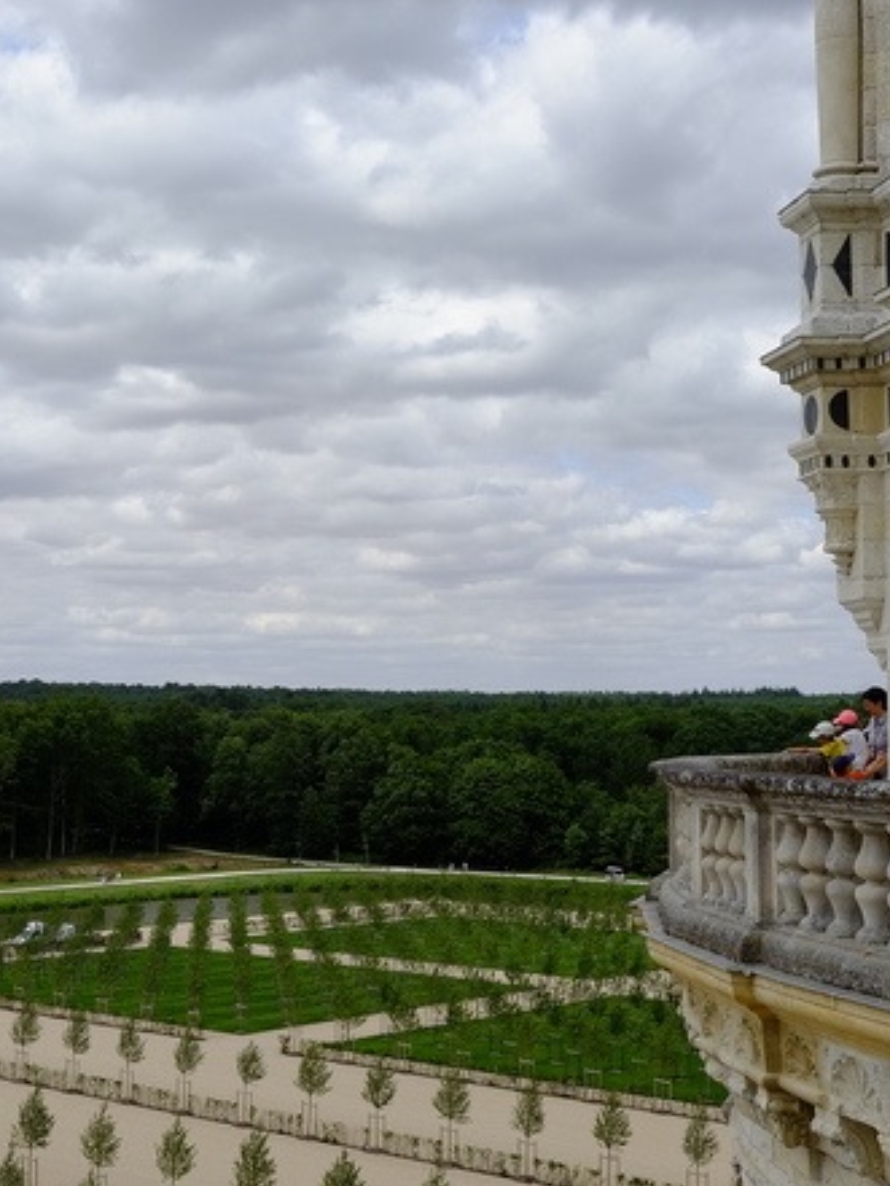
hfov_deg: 23.8
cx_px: 226
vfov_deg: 31.7
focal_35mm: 61
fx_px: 2090
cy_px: 623
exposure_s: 1/420
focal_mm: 23
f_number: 11
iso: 400
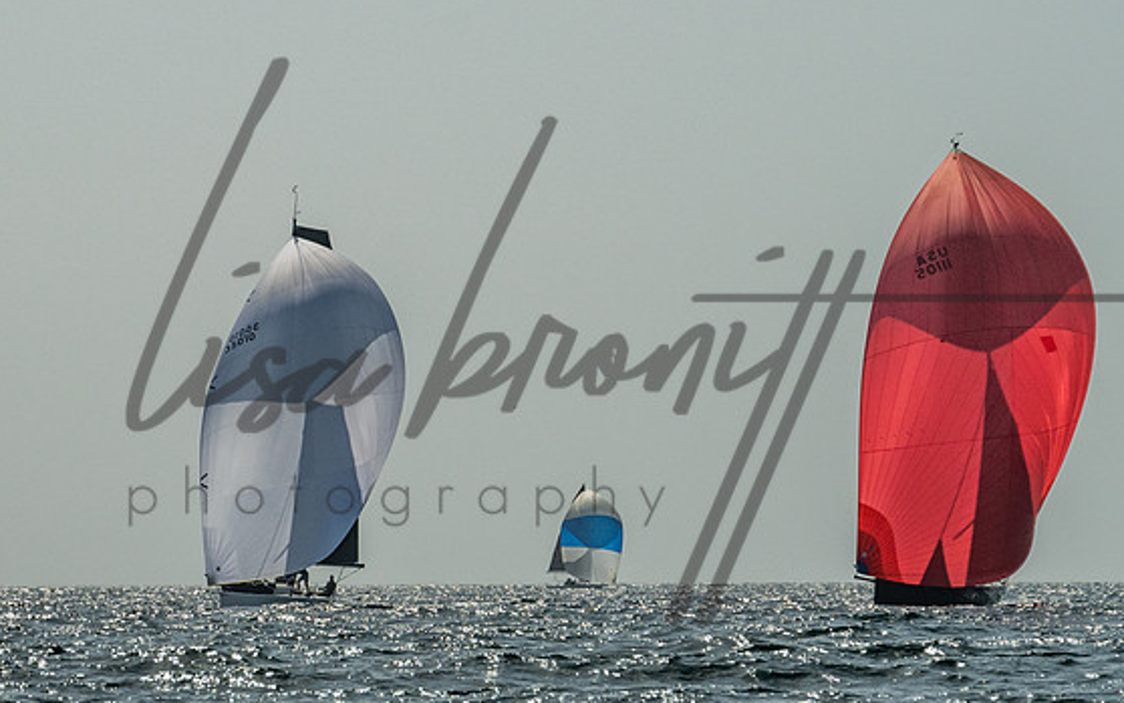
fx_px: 8027
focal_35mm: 262
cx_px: 300
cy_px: 213
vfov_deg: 5.0
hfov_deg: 8.0
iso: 320
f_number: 6.3
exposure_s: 1/4000
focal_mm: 120
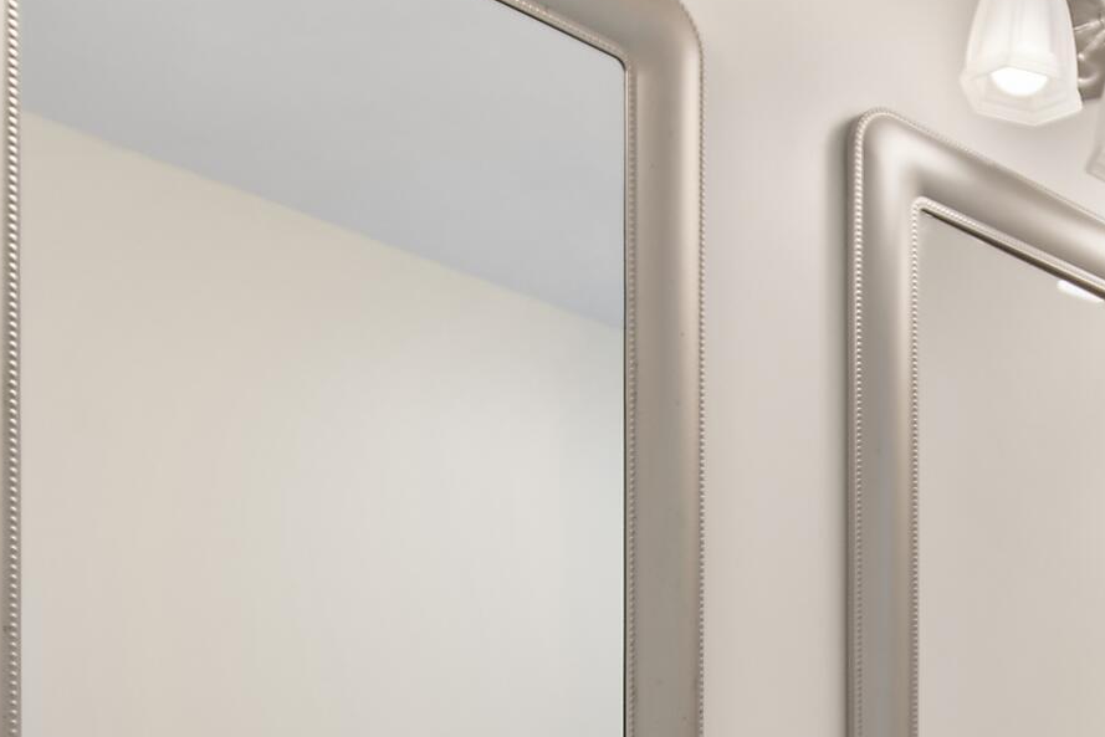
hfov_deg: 33.4
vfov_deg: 22.0
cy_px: 1005
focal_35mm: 54
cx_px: 1131
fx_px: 1658
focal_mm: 11
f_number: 4.8
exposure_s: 1/4
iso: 100
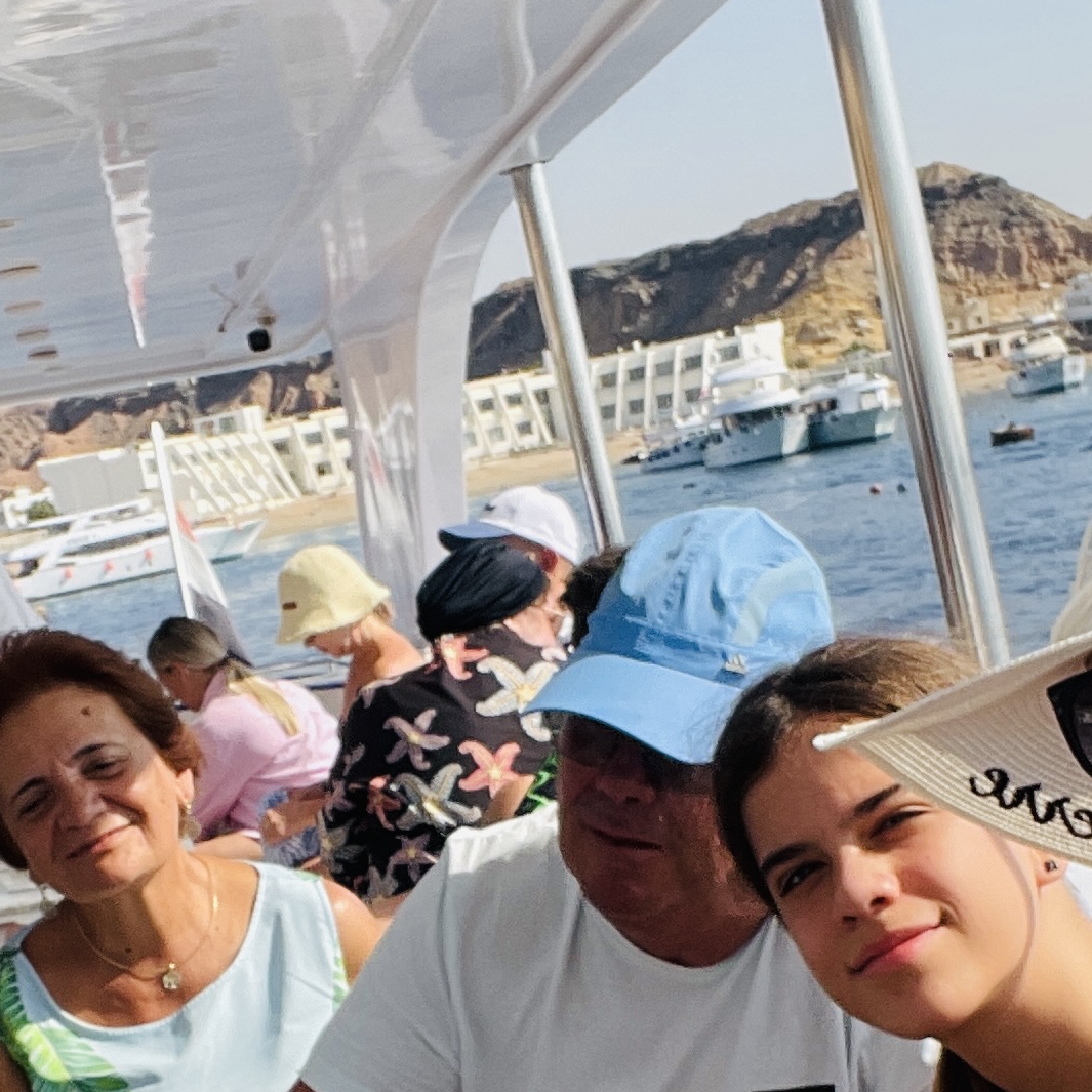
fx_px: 2748
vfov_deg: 22.1
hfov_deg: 22.3
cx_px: 333
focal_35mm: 77
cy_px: 930
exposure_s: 1/693
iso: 25
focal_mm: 2.71
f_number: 2.2
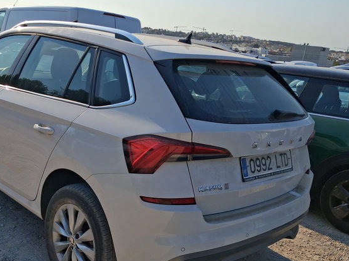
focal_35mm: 39
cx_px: 115
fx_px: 393
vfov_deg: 36.7
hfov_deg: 47.1
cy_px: 150
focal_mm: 4
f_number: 1.8
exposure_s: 1/1045
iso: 20
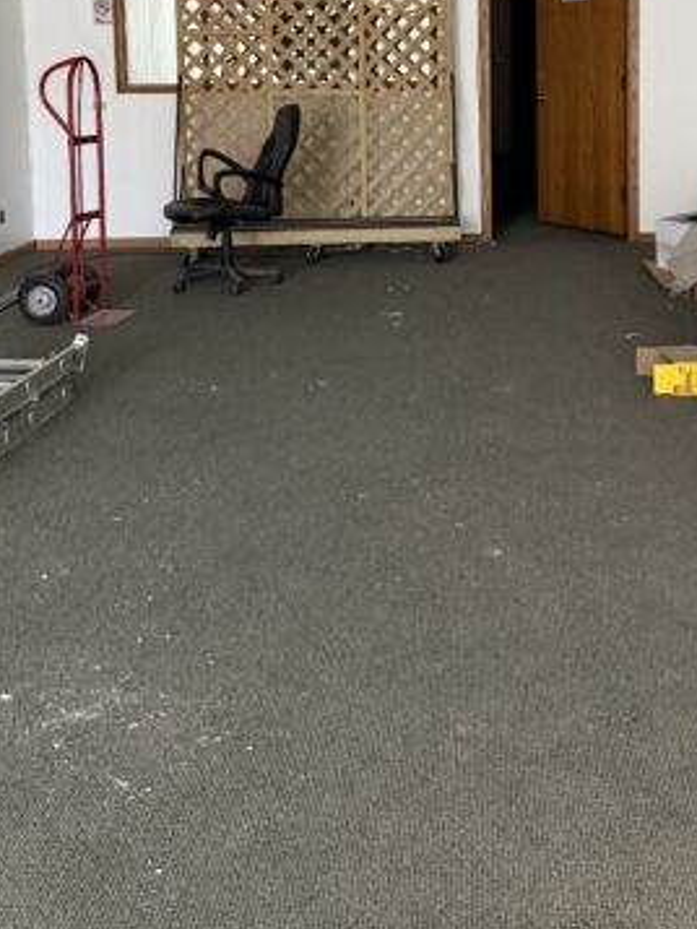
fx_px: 1261
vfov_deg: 38.6
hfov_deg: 30.8
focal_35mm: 47
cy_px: 164
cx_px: 402
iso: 400
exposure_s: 1/60
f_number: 1.78
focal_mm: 6.76
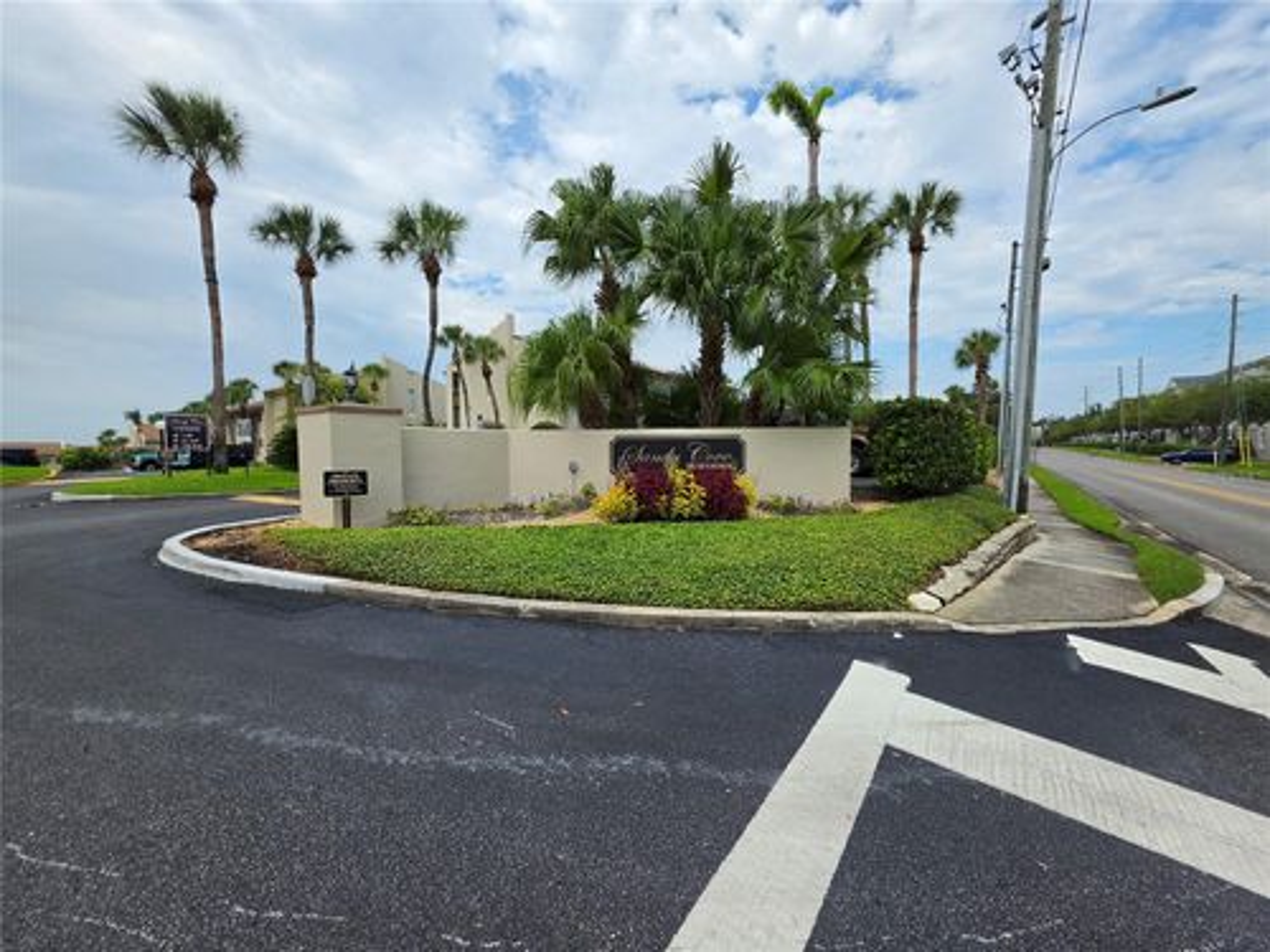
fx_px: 477
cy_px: 476
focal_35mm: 13
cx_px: 635
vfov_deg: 89.9
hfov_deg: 106.2
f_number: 1.9
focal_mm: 2.2
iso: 32
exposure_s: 1/2128
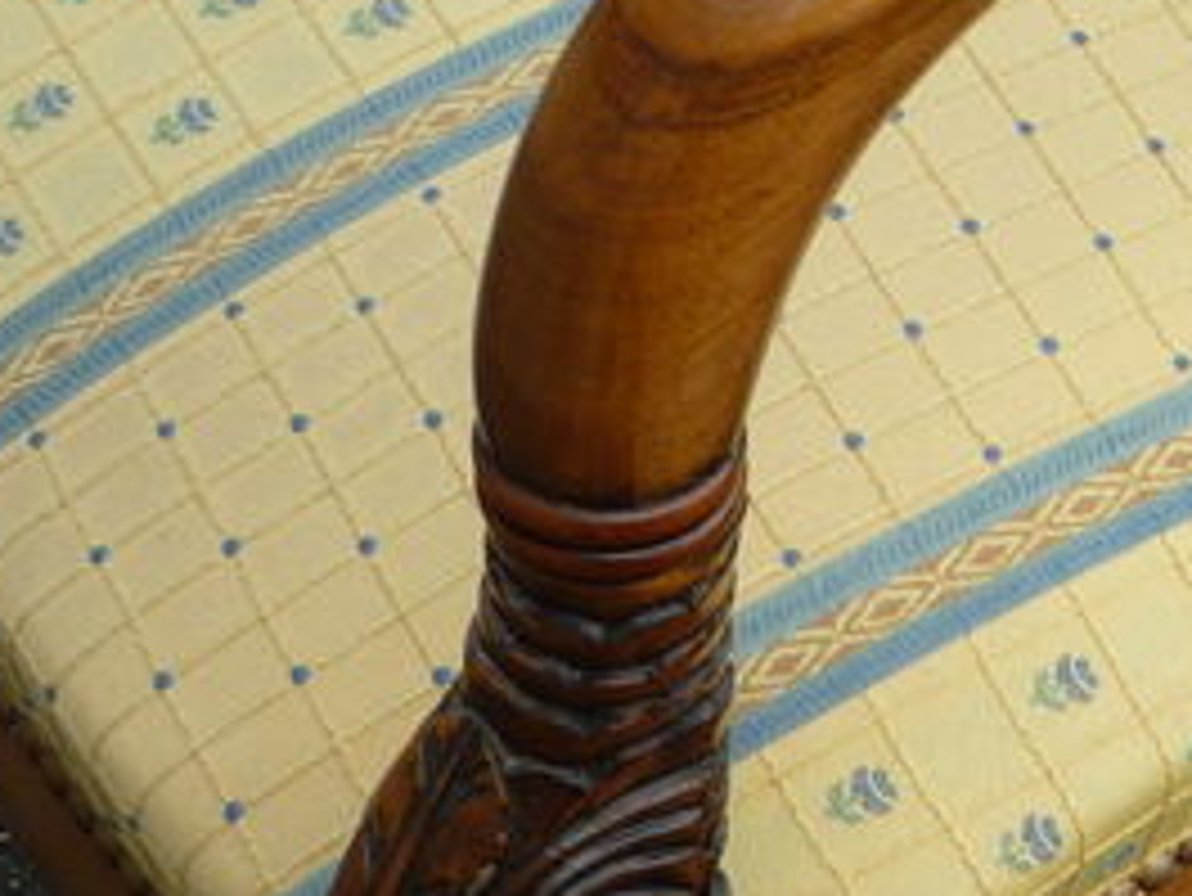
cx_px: 1534
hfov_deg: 16.5
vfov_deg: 13.1
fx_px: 3893
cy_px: 504
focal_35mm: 113
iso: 100
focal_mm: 5.2
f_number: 4
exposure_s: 1/125
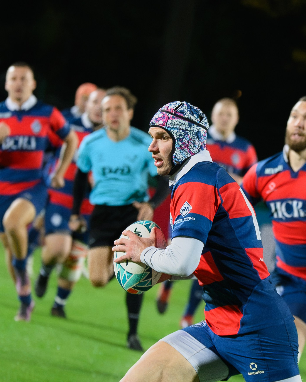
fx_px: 5852
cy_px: 253
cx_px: 266
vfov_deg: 3.7
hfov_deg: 3.0
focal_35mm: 517
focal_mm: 160
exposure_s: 1/1250
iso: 5000
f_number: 4.5
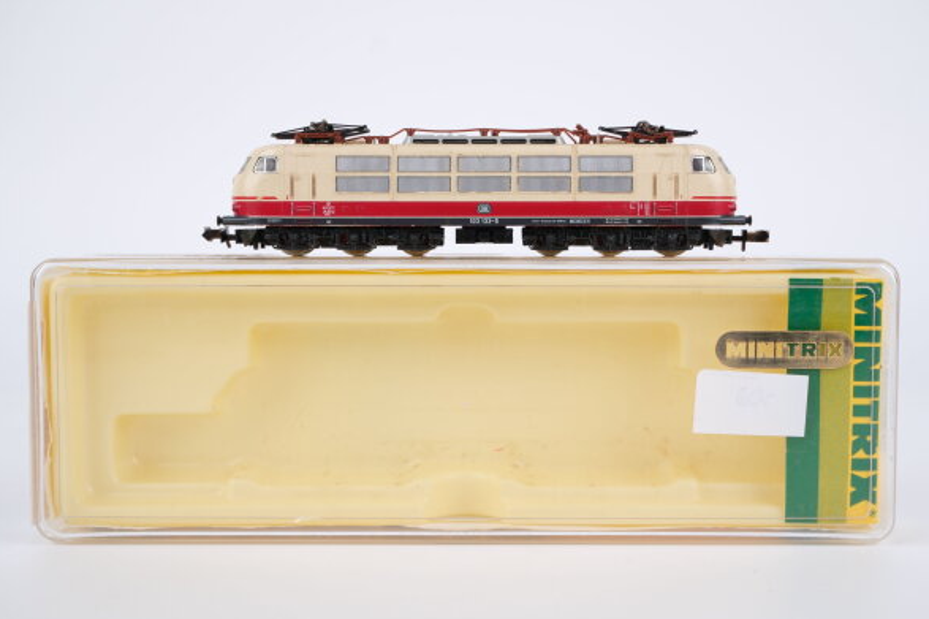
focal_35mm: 46
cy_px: 313
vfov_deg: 29.2
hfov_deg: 42.8
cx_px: 468
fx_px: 1187
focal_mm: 30
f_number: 7.1
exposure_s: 1/125
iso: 320
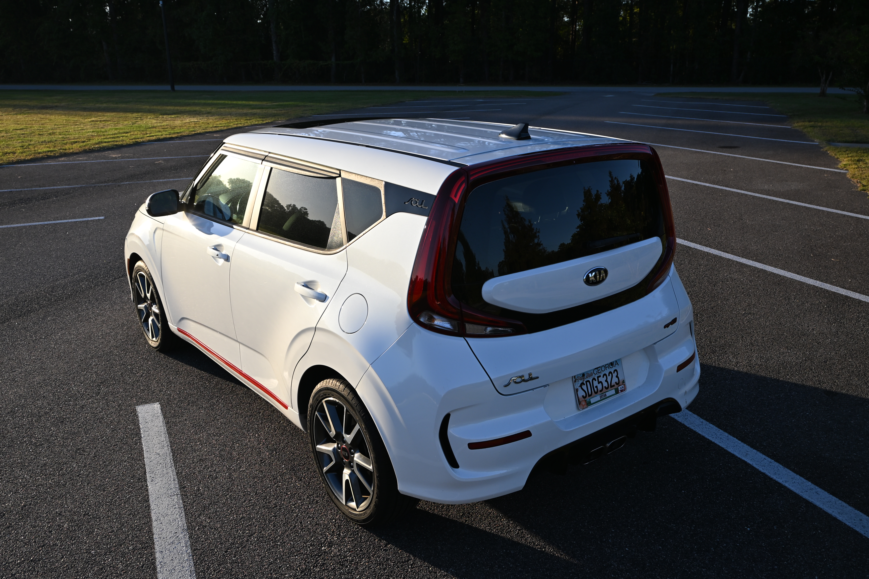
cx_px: 434
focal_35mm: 31
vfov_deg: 42.6
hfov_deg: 60.7
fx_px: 742
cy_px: 290
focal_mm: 20.5
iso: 100
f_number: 5.6
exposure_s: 1/250
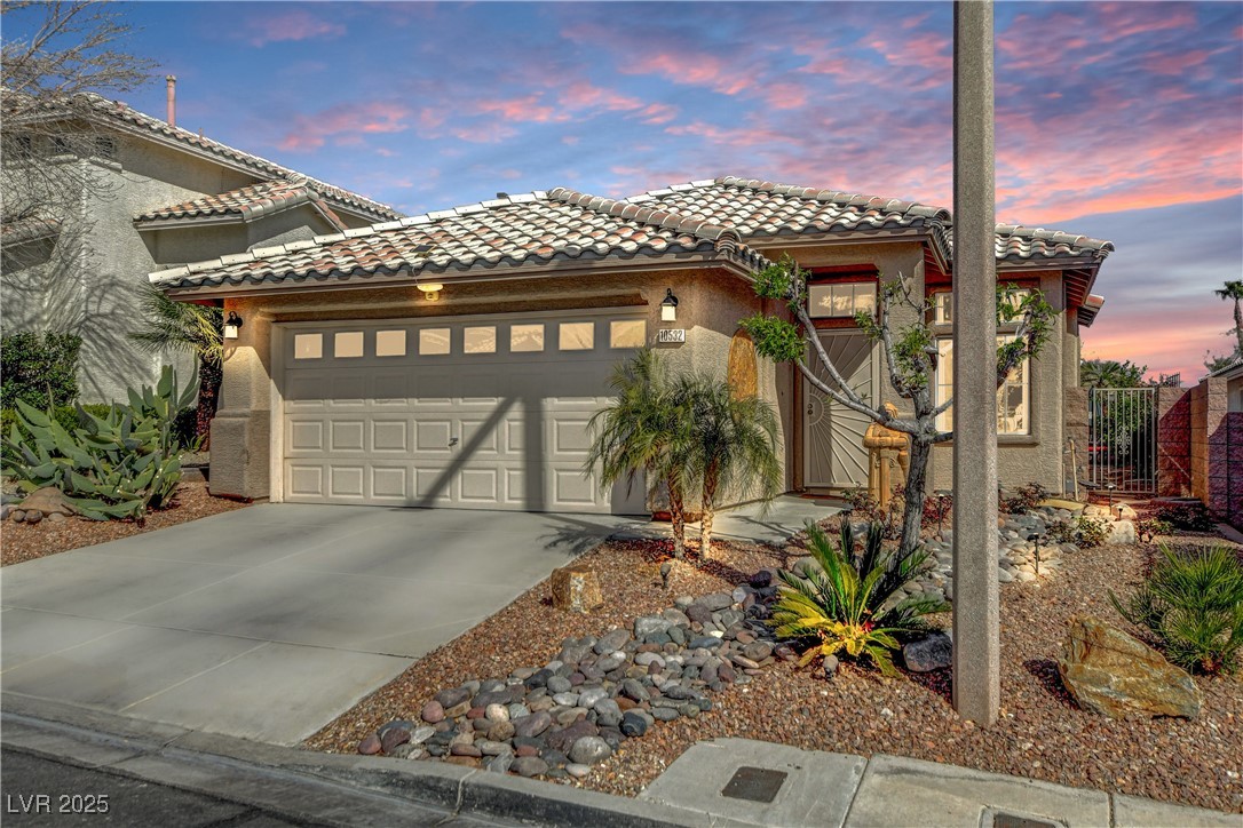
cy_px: 414
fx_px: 1036
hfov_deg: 61.9
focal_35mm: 30
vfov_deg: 43.6
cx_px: 622
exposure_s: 1/2000
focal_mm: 20
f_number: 9
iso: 400
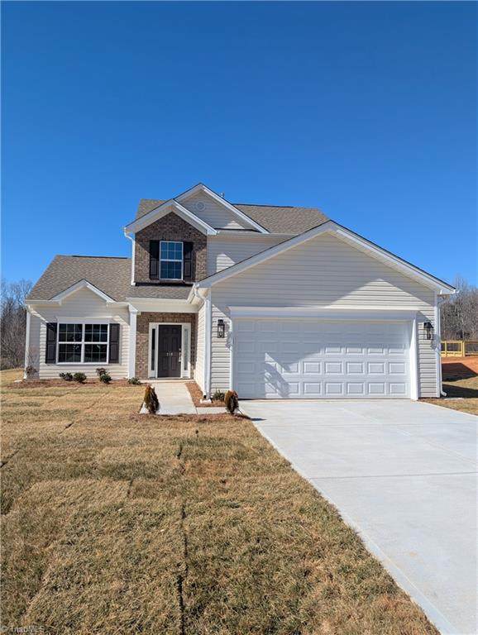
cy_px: 318
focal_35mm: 24
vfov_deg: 71.5
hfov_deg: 56.9
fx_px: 441
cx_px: 239
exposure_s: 1/1984
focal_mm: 6.81
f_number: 1.85
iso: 46
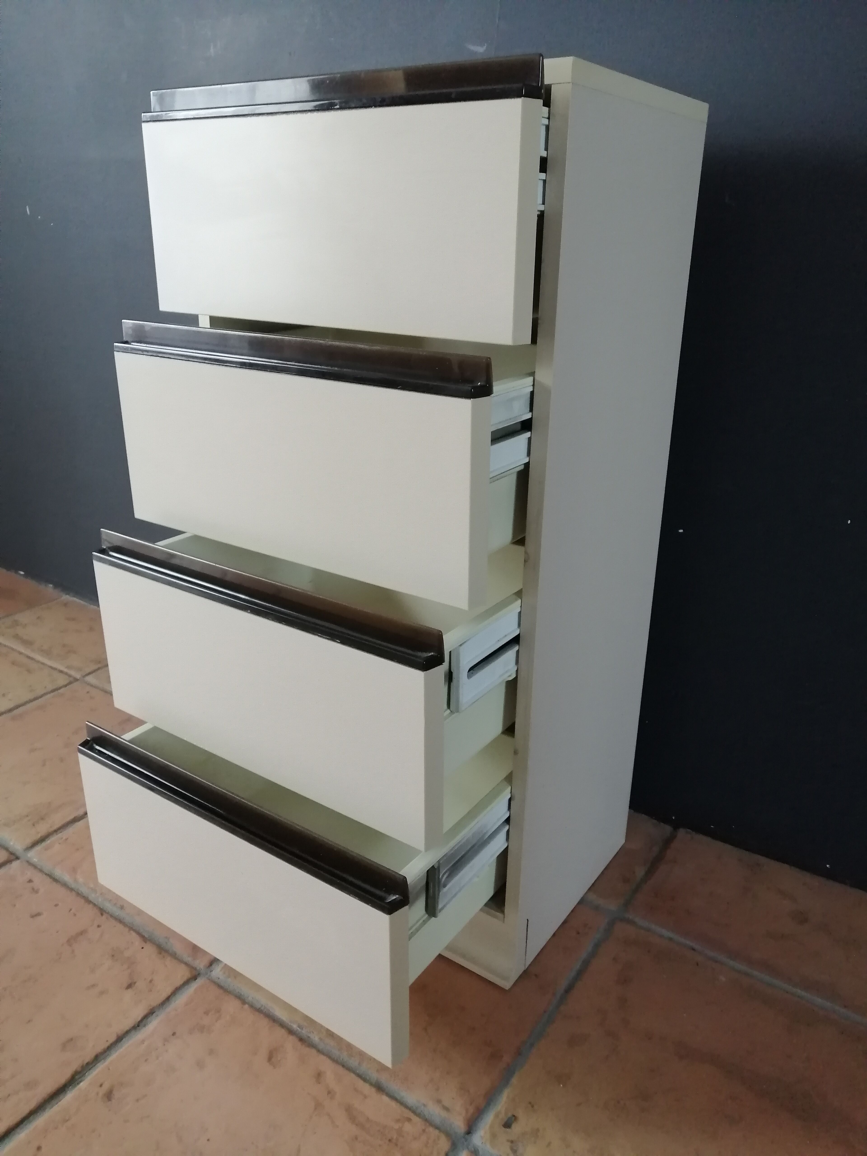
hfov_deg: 51.4
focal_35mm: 27
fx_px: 902
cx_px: 434
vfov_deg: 65.3
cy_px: 578
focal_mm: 3.88
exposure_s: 1/33.3
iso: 400
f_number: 1.8
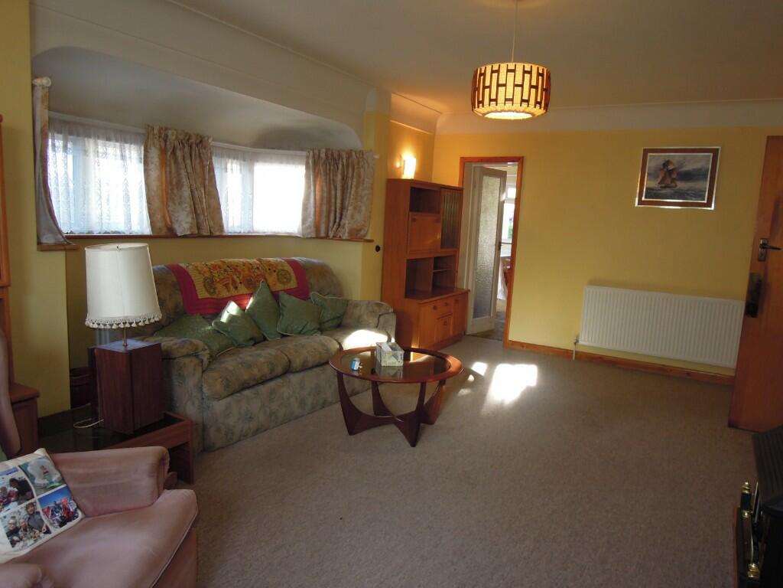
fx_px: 543
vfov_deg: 56.8
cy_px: 294
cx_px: 392
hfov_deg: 71.6
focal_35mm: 24
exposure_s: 1/40
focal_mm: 4.3
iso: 180
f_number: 2.8
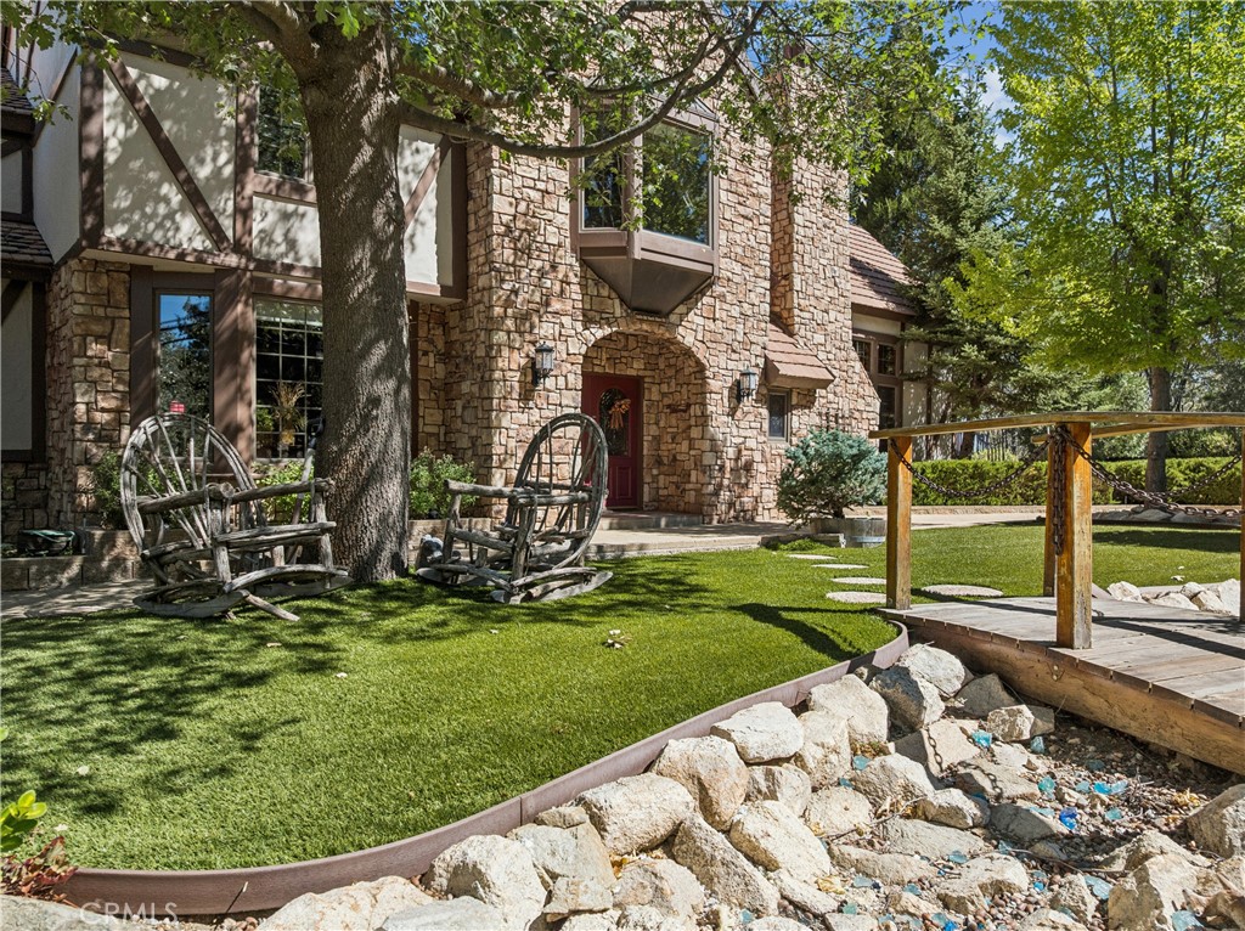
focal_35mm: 24
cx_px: 622
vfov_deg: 56.7
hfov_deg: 71.6
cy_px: 466
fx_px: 862
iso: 110
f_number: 2.8
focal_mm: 12.3
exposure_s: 1/50
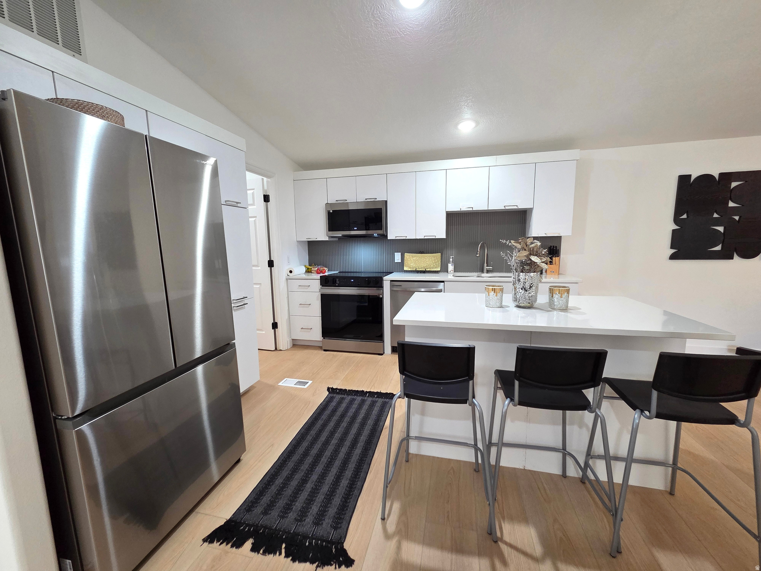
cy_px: 286
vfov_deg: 89.9
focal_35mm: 13
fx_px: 286
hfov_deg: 106.2
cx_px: 380
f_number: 2.2
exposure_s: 1/60
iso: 250
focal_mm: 2.2
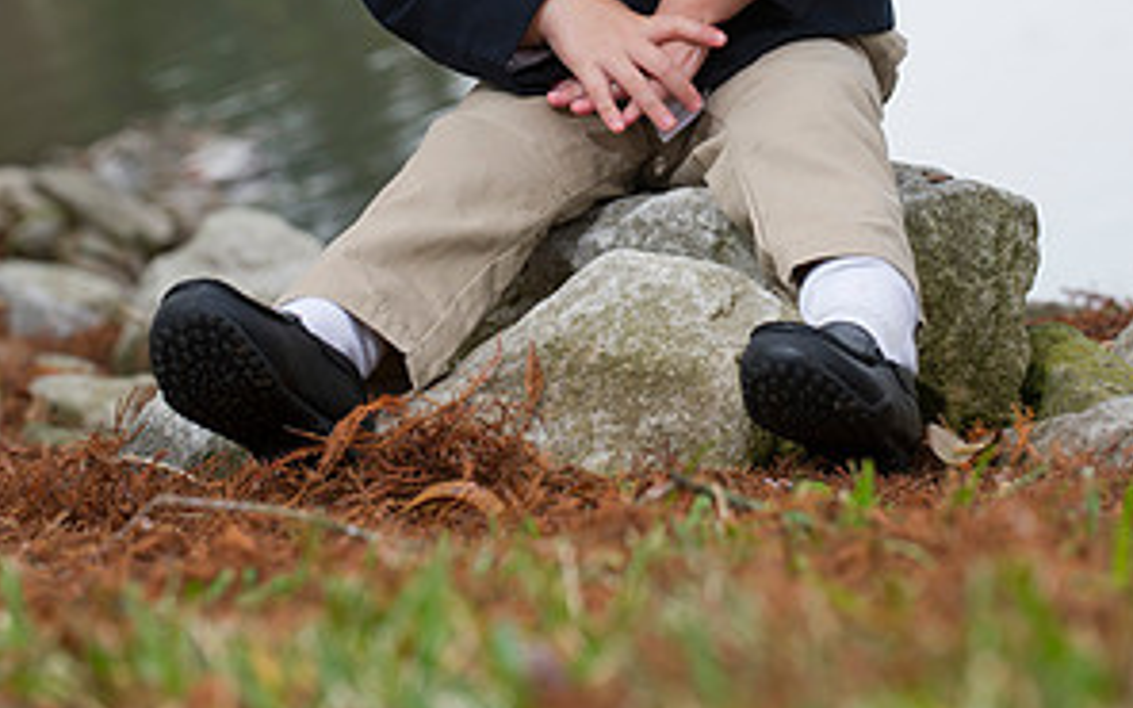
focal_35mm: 186
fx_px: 5743
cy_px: 23
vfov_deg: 7.0
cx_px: 568
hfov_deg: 11.3
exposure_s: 1/250
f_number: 7.1
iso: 640
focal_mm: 120
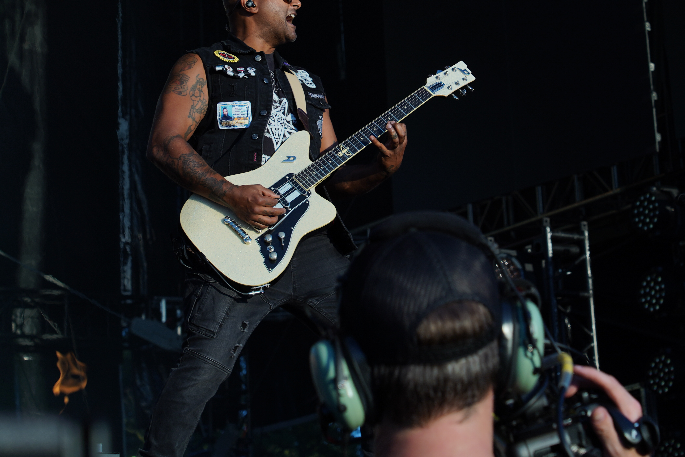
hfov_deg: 21.9
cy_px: 142
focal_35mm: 93
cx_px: 405
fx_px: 1769
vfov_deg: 14.7
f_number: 6.3
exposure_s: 1/400
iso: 100
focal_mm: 65
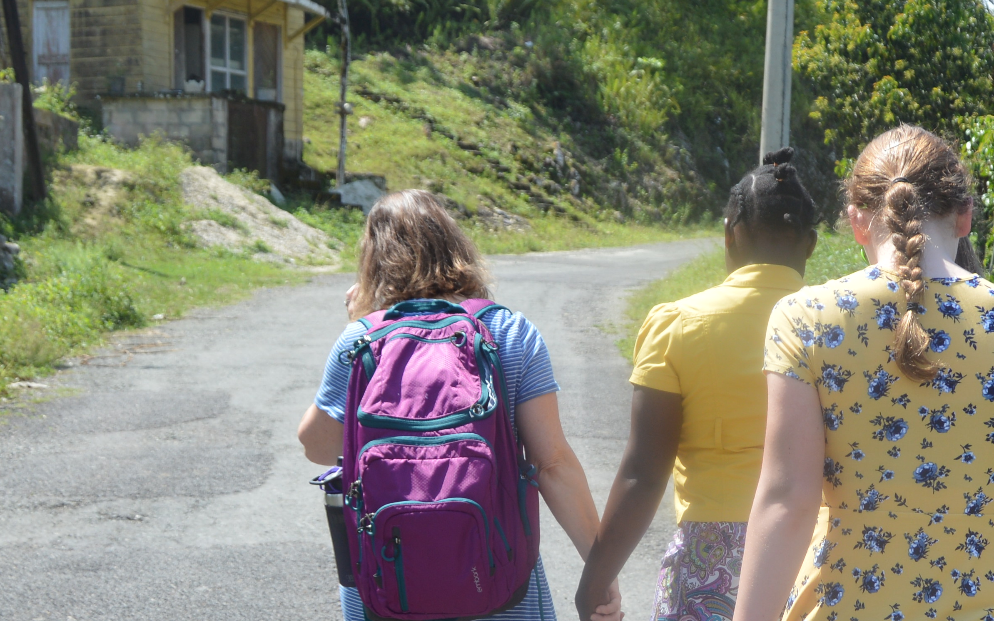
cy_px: 487
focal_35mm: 77
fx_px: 2086
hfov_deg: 26.3
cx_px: 809
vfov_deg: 16.8
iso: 100
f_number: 4.5
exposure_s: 1/500
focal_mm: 20
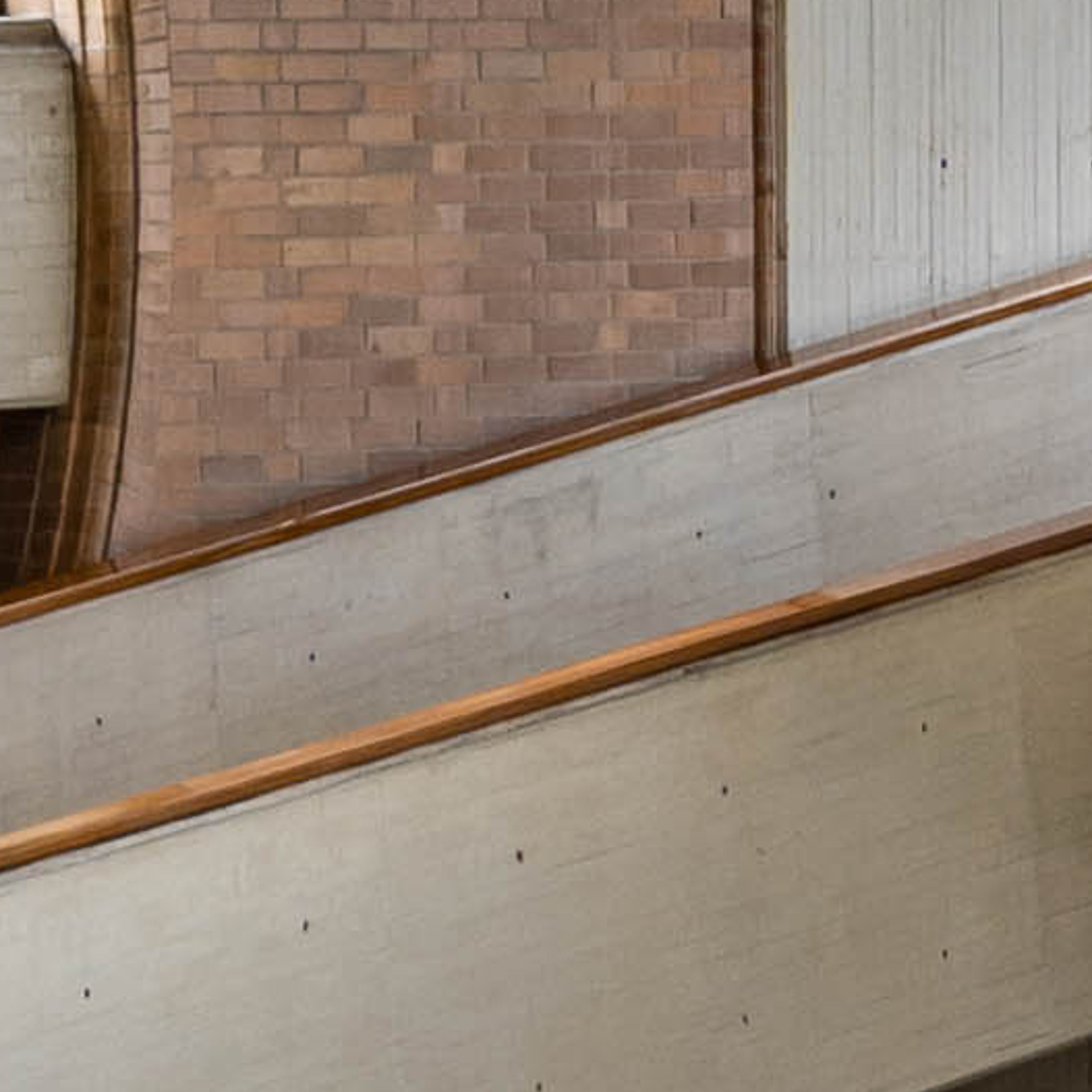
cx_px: 1618
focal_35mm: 540
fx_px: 19273
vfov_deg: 3.2
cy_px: 2190
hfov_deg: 3.2
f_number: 5.6
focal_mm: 57
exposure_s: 1/80
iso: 250
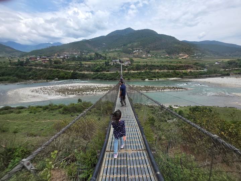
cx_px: 120
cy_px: 90
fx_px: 91
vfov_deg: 89.9
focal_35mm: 13
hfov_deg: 106.2
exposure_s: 1/1521
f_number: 1.9
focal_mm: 2.2
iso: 40
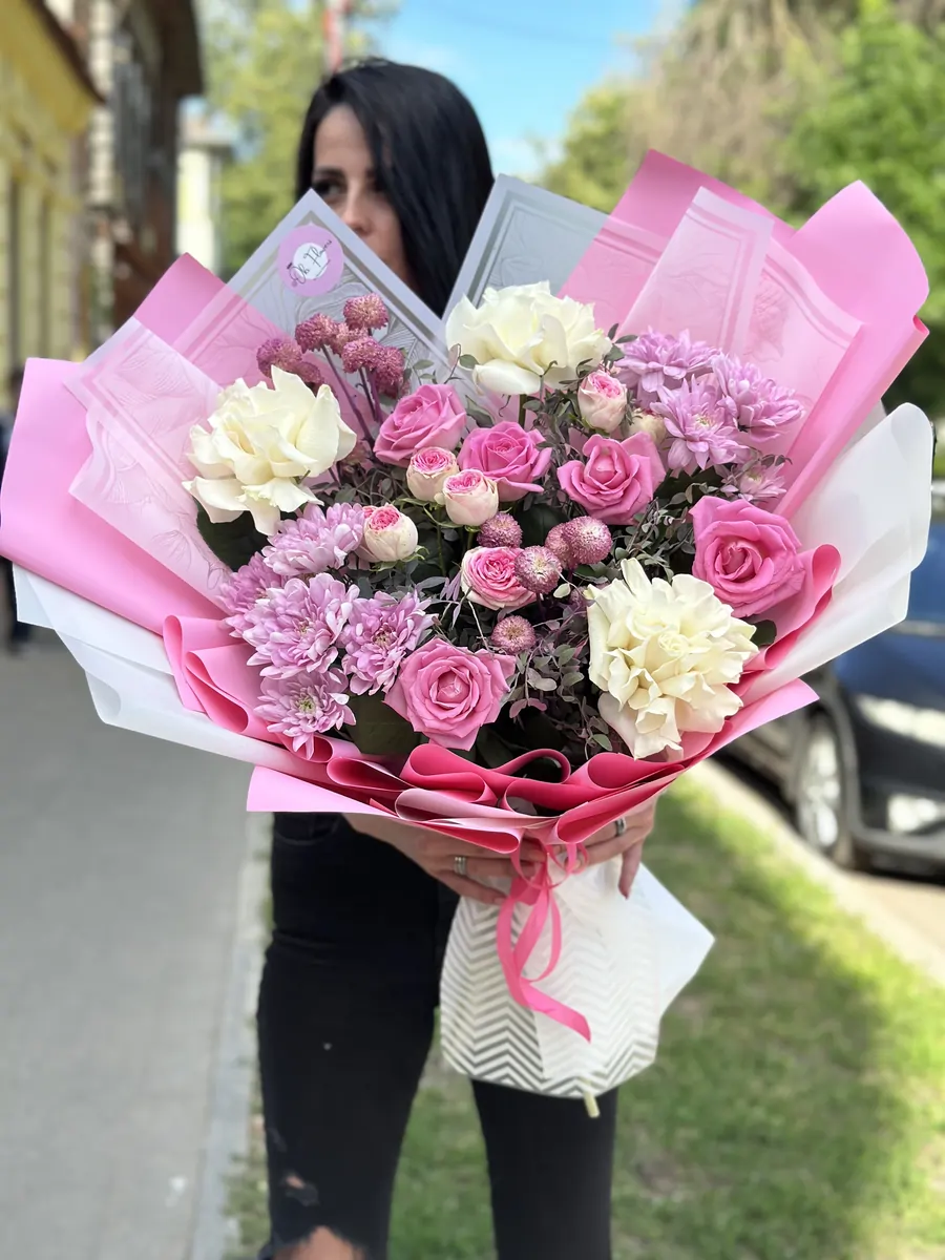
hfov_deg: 30.3
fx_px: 1747
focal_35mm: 48
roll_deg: -2.1
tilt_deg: -7.1
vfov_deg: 39.7
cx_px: 472
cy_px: 630
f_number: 1.78
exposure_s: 1/1541
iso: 80
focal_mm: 6.86
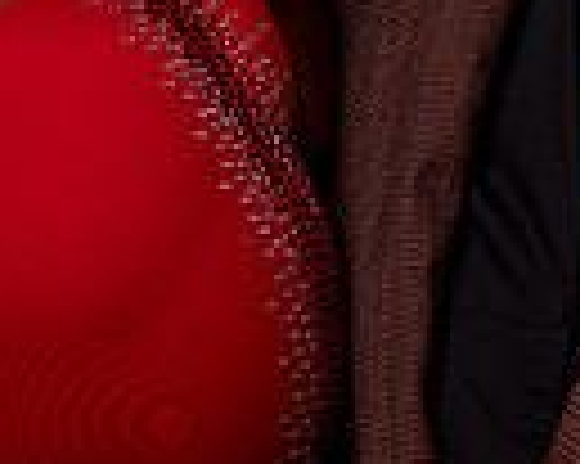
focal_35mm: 228
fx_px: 3911
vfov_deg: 6.6
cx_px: 283
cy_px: -375
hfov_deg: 8.5
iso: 1000
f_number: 5.6
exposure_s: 1/200
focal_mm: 50
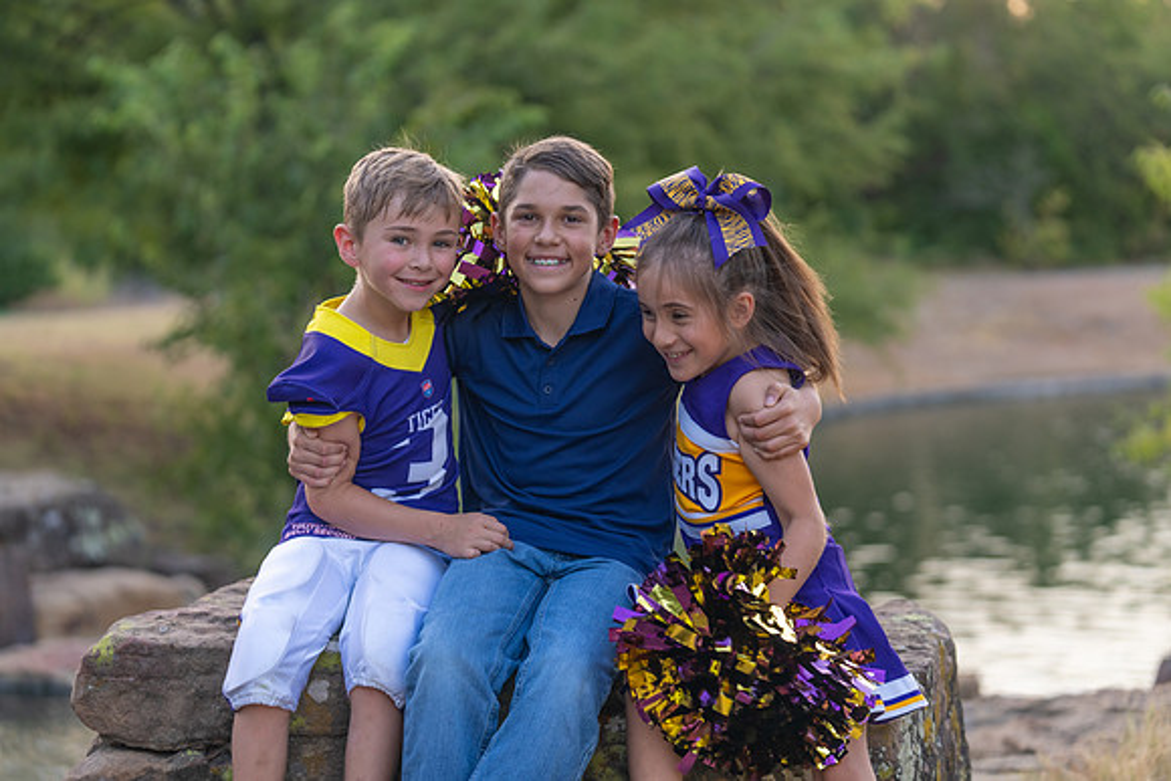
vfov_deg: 15.9
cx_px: 586
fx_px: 2798
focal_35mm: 86
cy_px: 390
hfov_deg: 23.6
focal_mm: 86
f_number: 2.8
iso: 500
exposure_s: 1/320
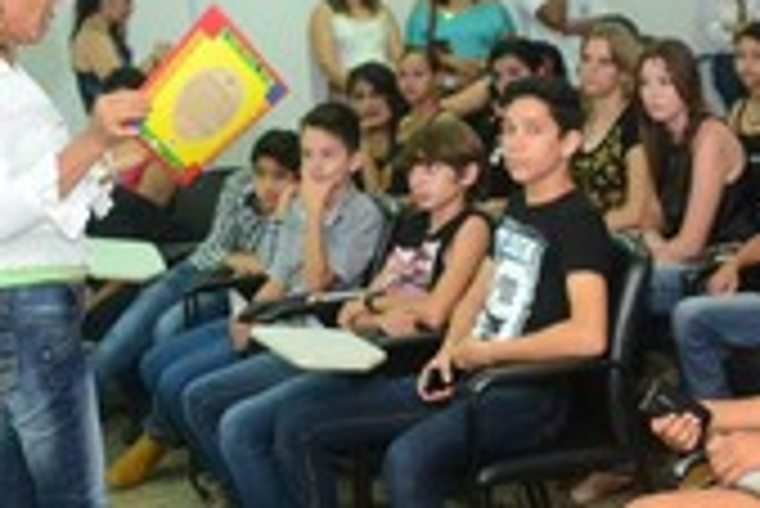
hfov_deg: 22.3
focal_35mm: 88
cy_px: 292
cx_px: 756
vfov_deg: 15.6
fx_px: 1859
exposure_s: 1/80
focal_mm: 22
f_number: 3.8
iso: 1600
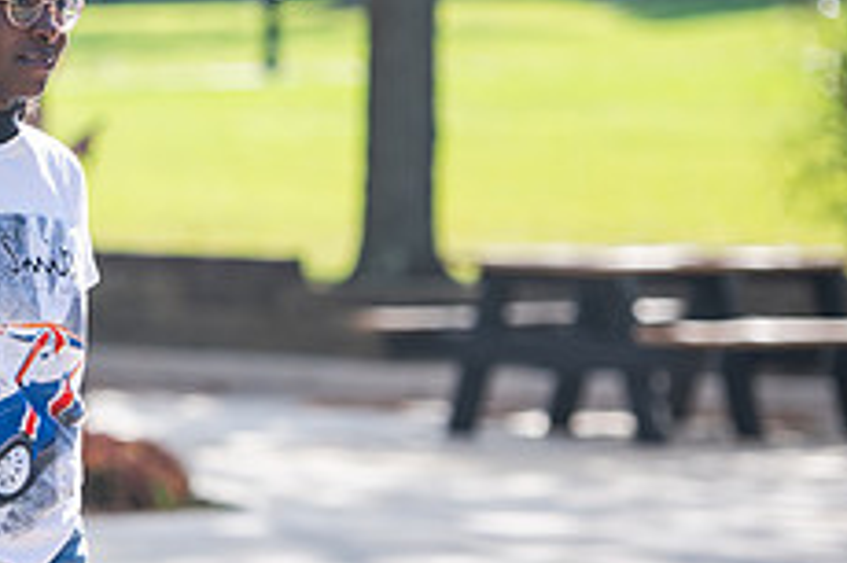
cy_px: 24
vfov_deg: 4.5
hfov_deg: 6.7
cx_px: -122
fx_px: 7241
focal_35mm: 308
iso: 100
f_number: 3.2
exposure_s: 1/320
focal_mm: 122
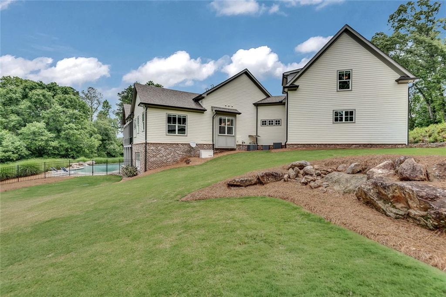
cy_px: 148
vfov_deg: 73.8
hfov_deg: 96.7
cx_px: 223
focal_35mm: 16
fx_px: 198
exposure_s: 1/320
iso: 100
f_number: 8
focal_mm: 16
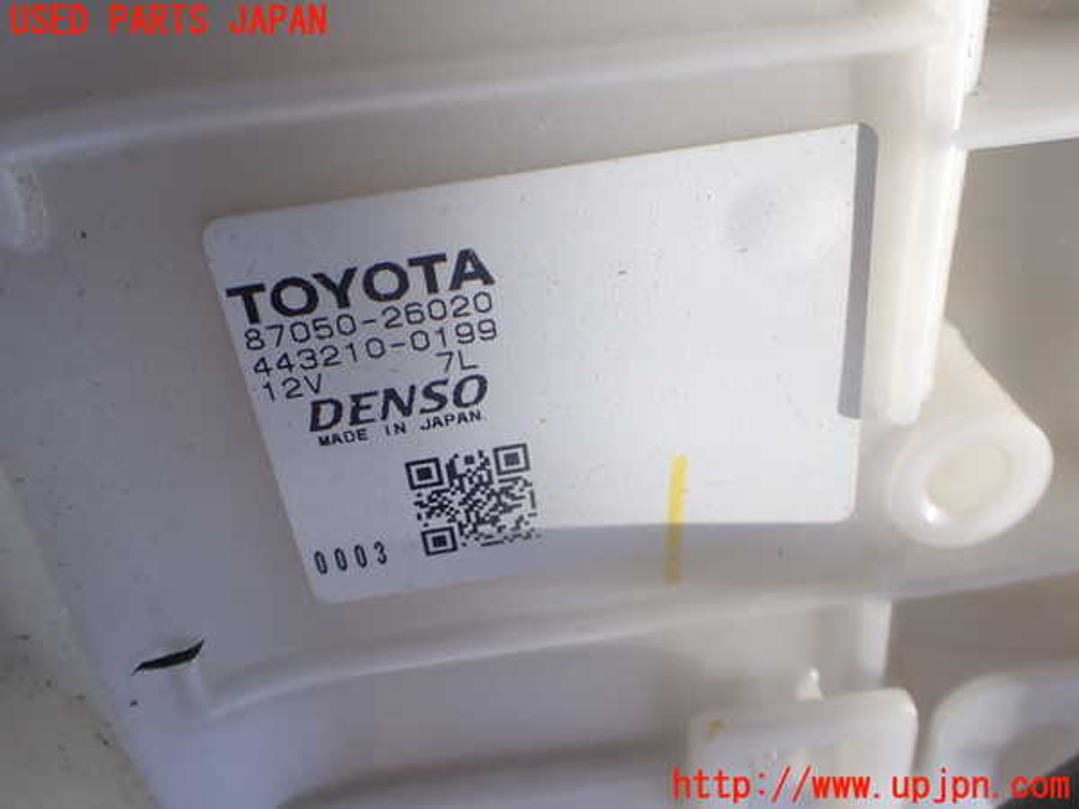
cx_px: 540
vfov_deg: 46.8
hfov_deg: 60.0
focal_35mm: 30
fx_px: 935
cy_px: 404
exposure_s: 1/200
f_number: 3.2
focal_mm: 5.4
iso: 100
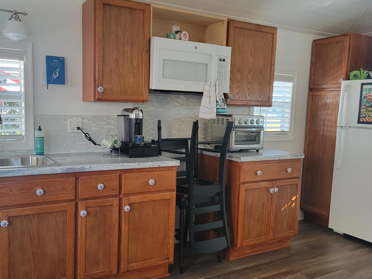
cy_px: 139
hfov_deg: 56.5
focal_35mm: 32
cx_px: 157
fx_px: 344
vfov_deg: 44.2
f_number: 1.8
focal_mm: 5.4
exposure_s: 1/120
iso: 250
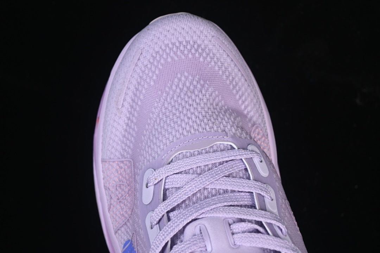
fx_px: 792
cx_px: 190
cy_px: 126
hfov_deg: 27.0
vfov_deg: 18.2
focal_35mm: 75
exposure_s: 1/80
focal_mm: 50
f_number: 7.1
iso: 160
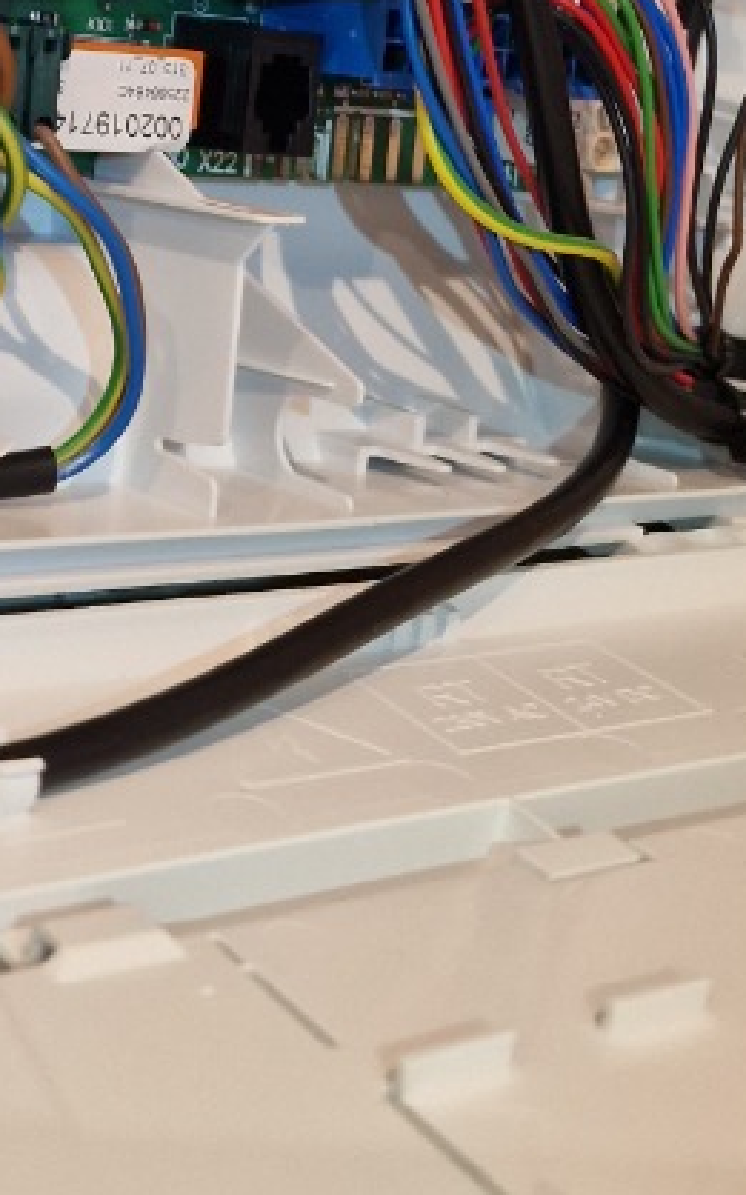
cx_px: 131
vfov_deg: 28.5
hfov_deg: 18.4
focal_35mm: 70
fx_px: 2279
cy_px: 174
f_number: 1.8
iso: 500
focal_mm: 6.4
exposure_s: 1/28
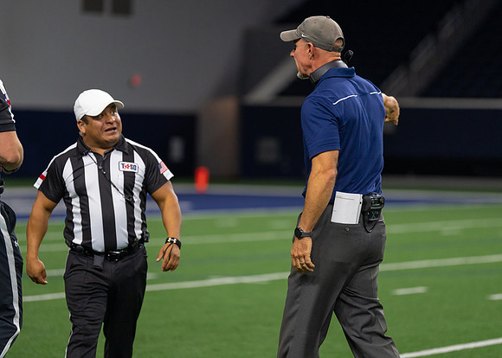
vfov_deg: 8.4
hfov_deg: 11.8
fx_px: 2435
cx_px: 251
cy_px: 179
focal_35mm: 171
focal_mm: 163
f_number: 2.8
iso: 2000
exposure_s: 1/1000
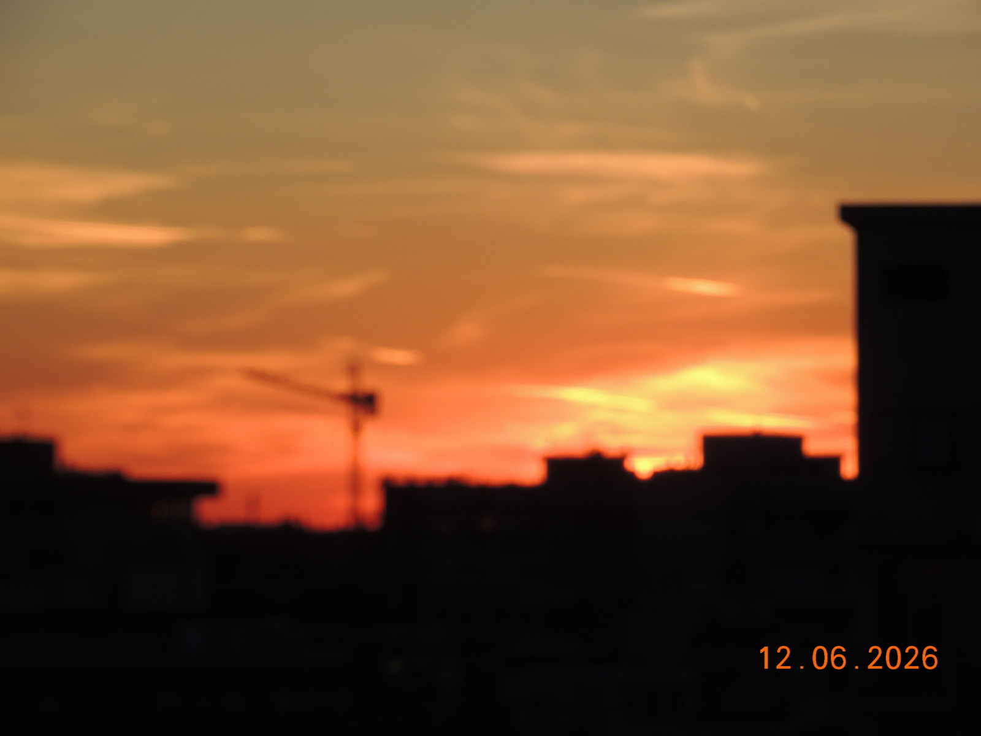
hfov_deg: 8.8
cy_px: 368
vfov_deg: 6.6
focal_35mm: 225
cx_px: 490
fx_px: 6376
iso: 125
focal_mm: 40.1
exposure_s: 1/500
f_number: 4.6
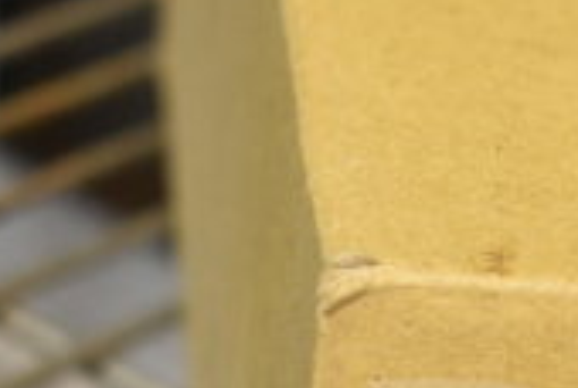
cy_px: 648
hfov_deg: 9.4
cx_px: 670
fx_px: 3458
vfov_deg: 6.3
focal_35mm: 215
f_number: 5
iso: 1400
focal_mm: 40
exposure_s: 1/60
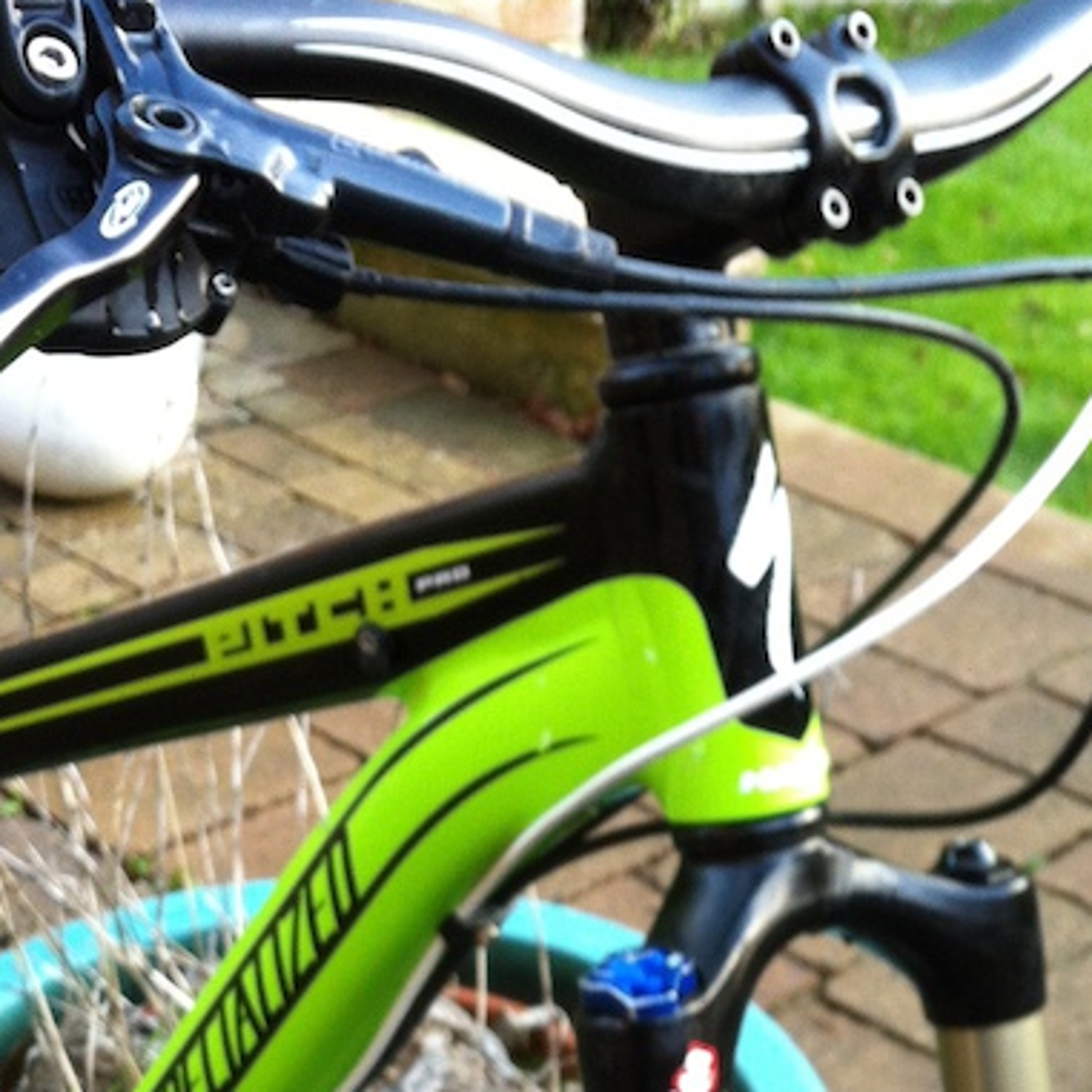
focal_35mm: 83
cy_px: 1293
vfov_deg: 19.7
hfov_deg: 20.9
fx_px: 2962
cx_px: 666
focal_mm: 3.85
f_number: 2.8
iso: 100
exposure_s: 1/15
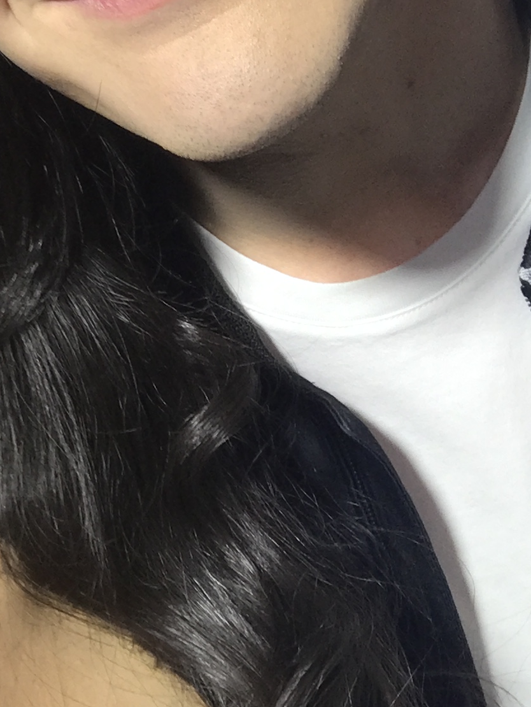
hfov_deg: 16.5
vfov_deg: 22.0
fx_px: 1818
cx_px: 126
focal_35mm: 89
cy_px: 422
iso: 25
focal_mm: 2.87
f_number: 2.2
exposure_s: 1/100
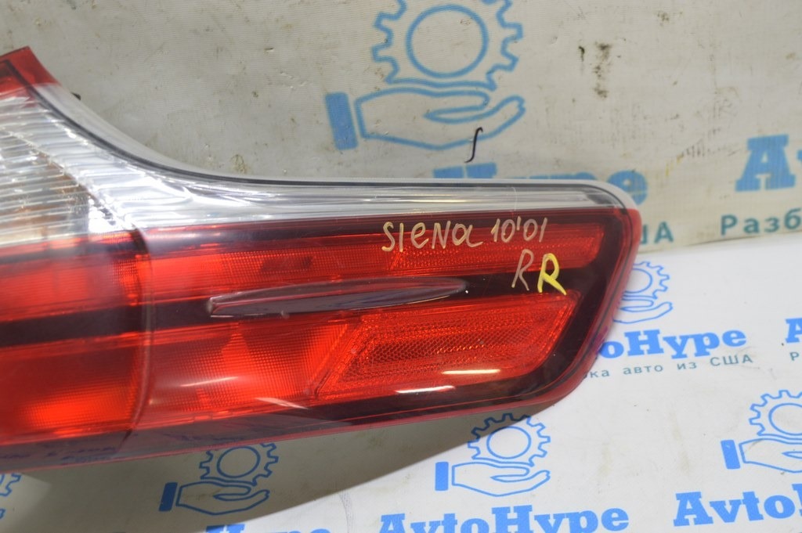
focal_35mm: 52
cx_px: 401
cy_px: 266
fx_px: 1169
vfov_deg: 25.7
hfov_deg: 37.9
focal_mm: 35
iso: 400
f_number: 5.6
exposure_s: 1/20
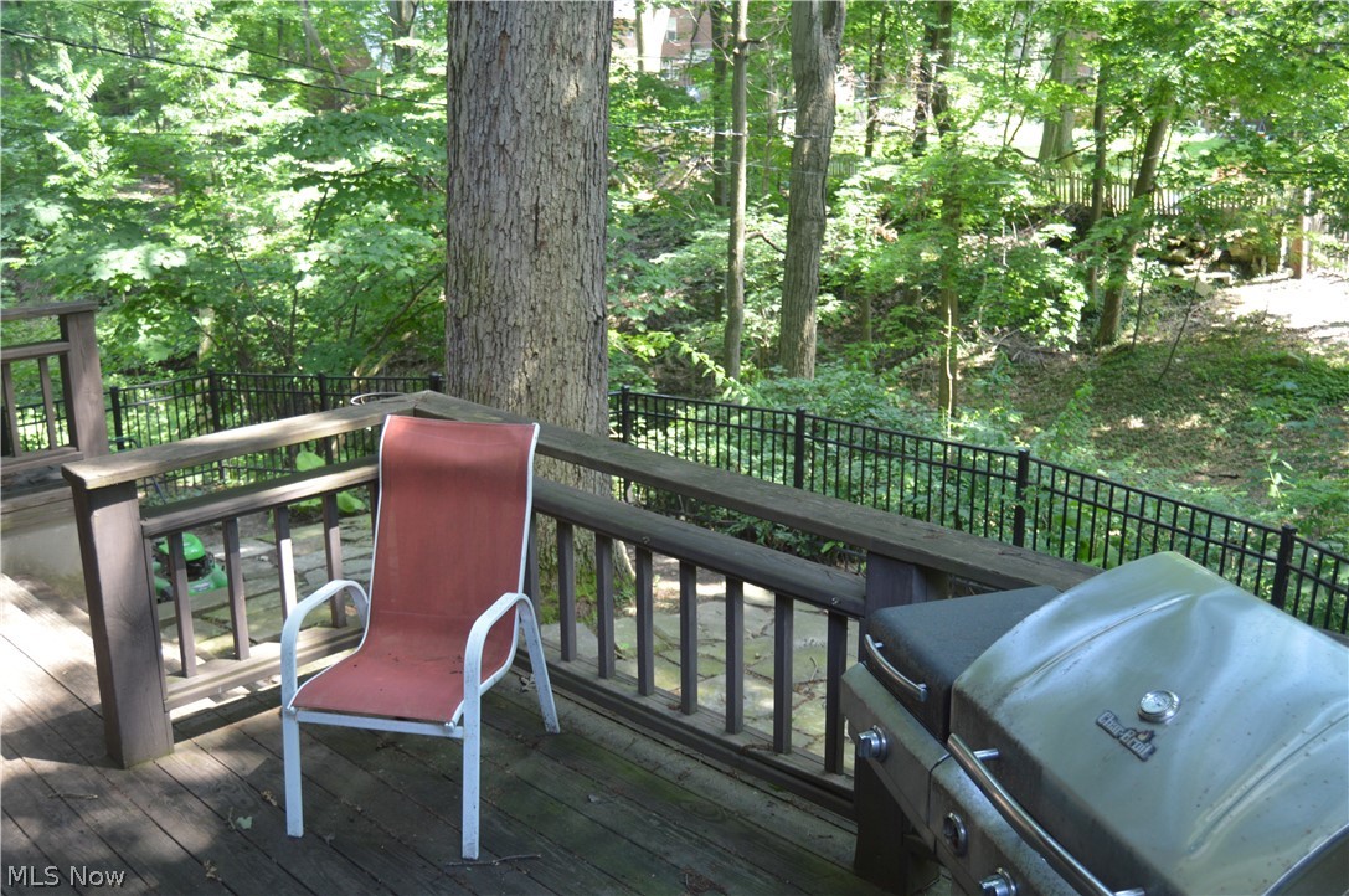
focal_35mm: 34
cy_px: 448
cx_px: 674
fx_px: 1291
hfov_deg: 55.2
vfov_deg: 38.3
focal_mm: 23
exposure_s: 1/80
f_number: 4.5
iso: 400
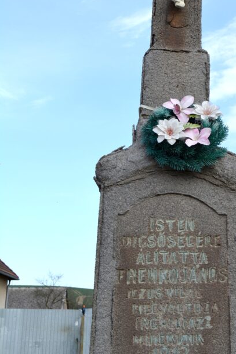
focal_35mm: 58
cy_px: 94
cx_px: 197
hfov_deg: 23.0
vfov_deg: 34.0
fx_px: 569
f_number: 9
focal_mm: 23
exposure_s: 1/320
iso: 200
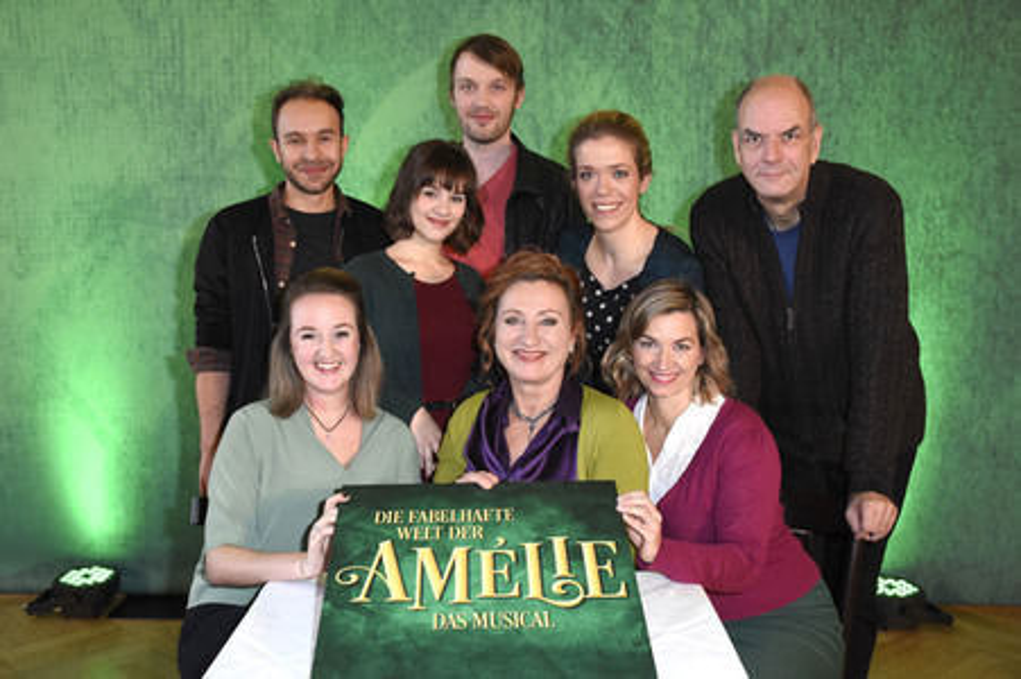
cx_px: 510
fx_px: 1020
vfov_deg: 36.8
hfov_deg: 53.2
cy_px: 340
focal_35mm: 36
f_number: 6.3
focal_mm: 24
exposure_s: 1/125
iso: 1600
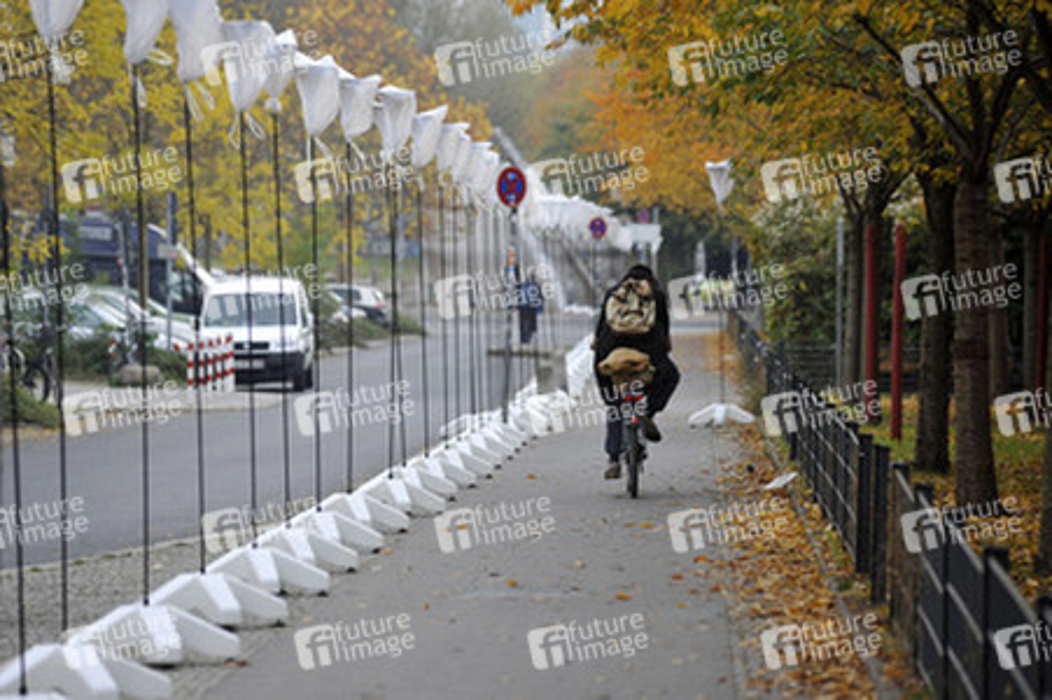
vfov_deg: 6.9
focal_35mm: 200
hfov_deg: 10.3
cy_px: 350
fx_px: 5840
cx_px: 526
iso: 250
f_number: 5
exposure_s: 1/400
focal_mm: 200
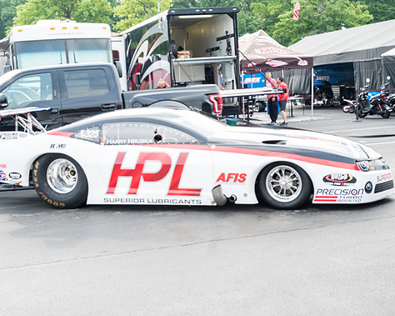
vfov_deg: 28.1
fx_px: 631
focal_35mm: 54
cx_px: 172
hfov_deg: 34.7
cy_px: 161
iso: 400
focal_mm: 31.5
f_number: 9
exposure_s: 1/80
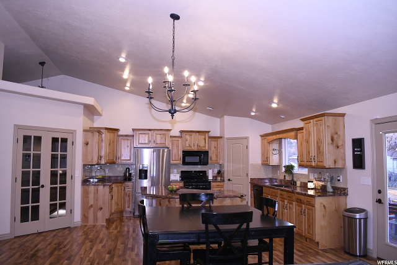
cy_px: 132
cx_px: 198
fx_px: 298
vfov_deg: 48.0
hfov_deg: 67.4
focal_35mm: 27
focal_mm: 18
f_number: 5.6
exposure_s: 1/250
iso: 3600
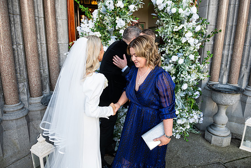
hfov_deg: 71.5
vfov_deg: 51.3
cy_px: 84
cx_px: 128
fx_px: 174
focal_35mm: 25
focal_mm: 24
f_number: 3.5
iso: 320
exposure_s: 1/400
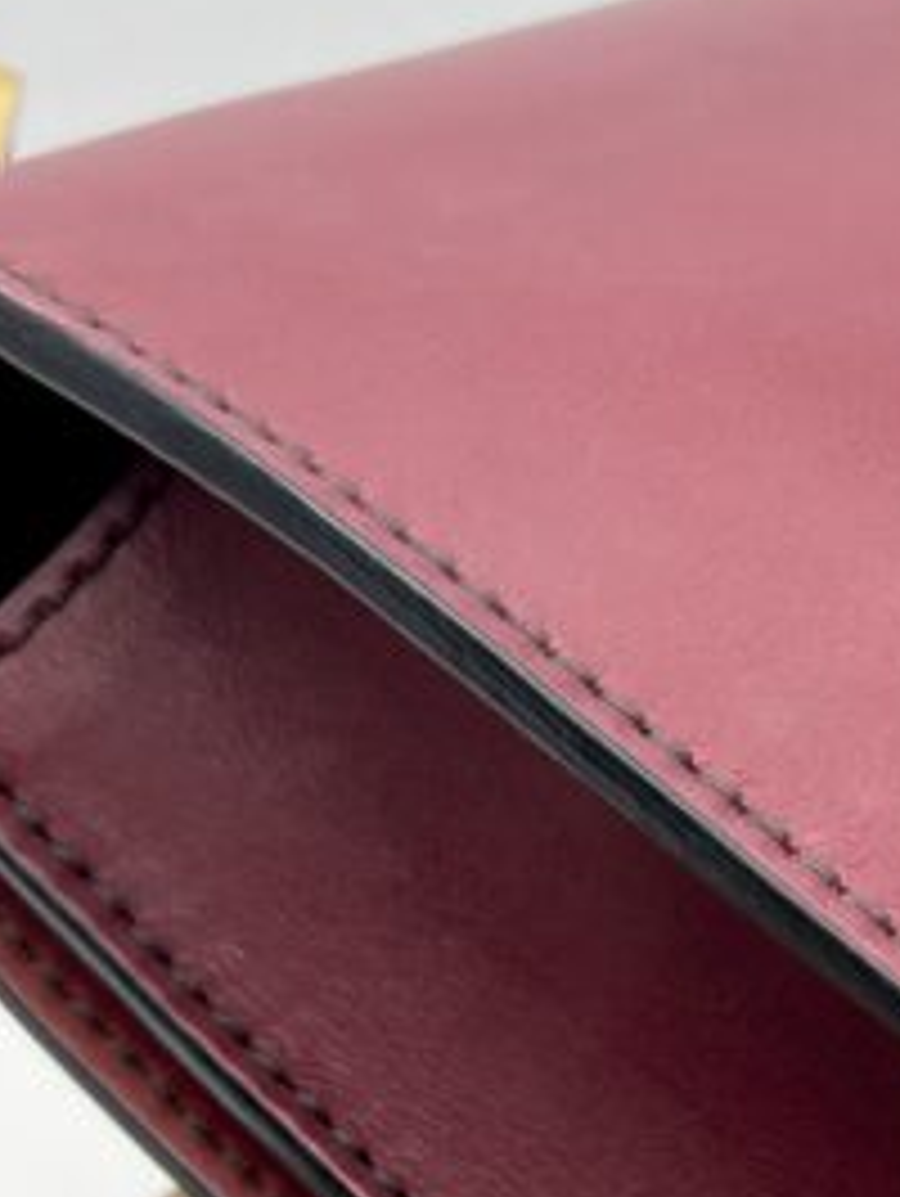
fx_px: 3461
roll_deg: -0.5
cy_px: 873
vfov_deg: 19.5
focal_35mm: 100
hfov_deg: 14.3
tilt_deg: -32.6
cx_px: 1107
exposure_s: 1/100
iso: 40
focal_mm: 5.7
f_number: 1.5
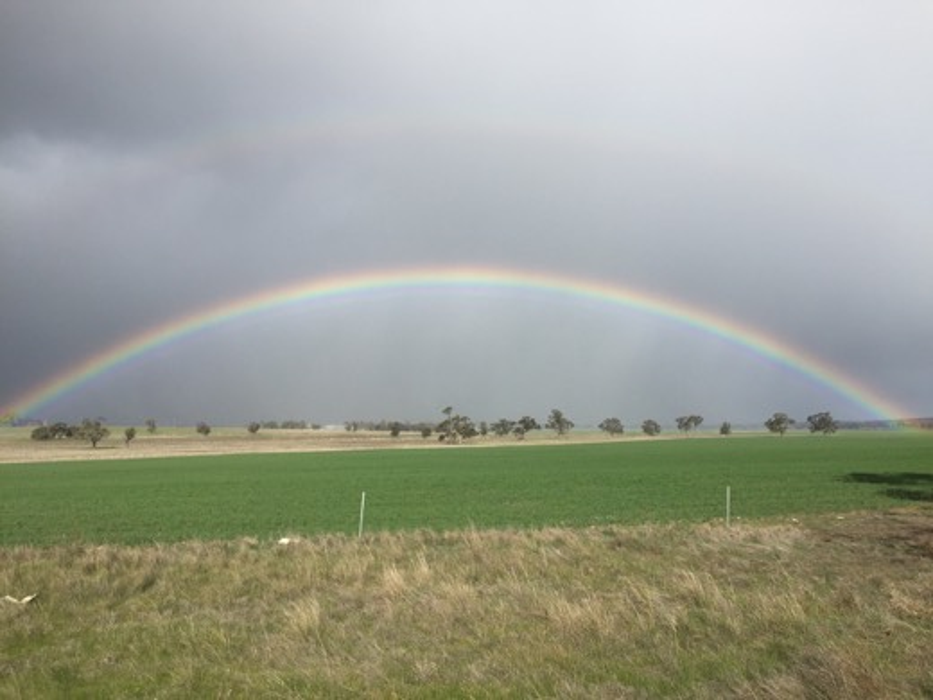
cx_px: 466
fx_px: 782
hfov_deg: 61.7
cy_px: 350
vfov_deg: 48.2
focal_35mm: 29
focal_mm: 4.15
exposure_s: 1/2825
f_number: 2.2
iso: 32
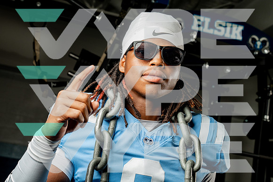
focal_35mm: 57
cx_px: 136
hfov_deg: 35.0
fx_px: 432
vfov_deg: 23.8
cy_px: 91
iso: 640
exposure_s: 1/200
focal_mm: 57
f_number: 7.1
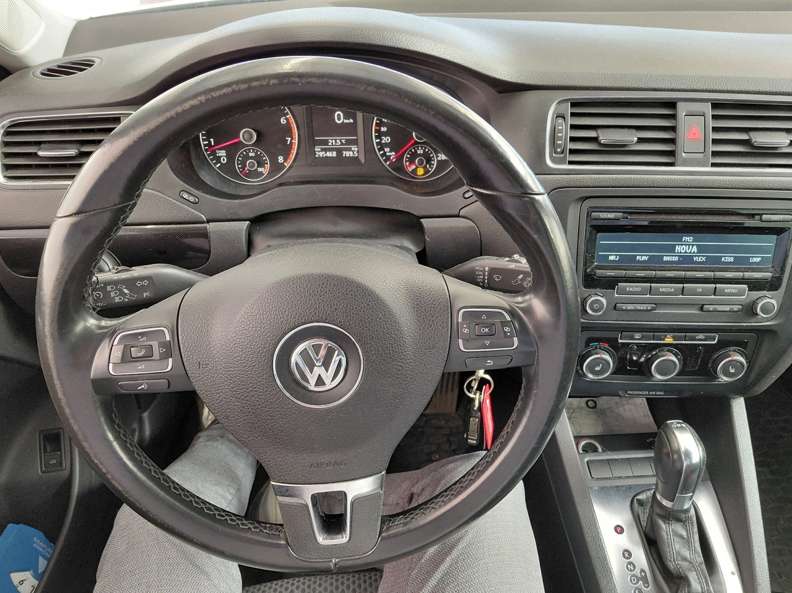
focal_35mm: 26
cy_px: 305
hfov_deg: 67.3
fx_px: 595
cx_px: 400
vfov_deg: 53.0
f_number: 1.8
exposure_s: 1/50.1
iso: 200
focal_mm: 4.69
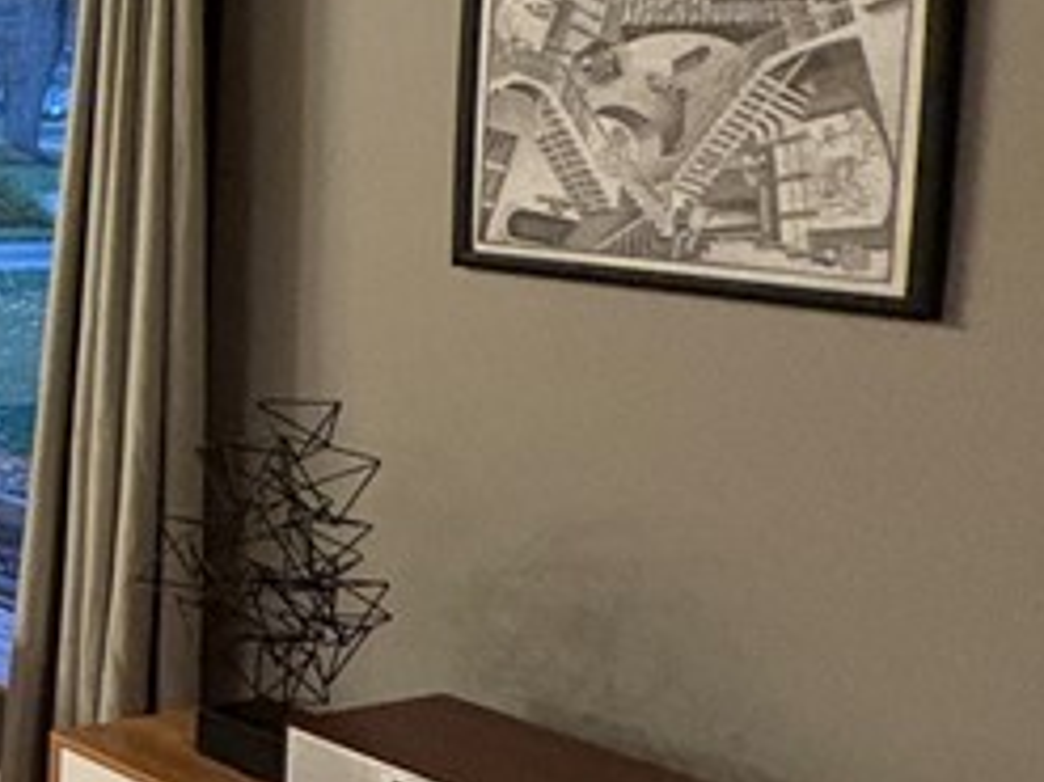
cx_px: -905
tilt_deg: -5.2
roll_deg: +0.8
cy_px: 182
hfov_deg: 20.7
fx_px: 1748
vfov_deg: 24.9
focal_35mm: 58
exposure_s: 1/60
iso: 640
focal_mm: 2.22
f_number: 2.2
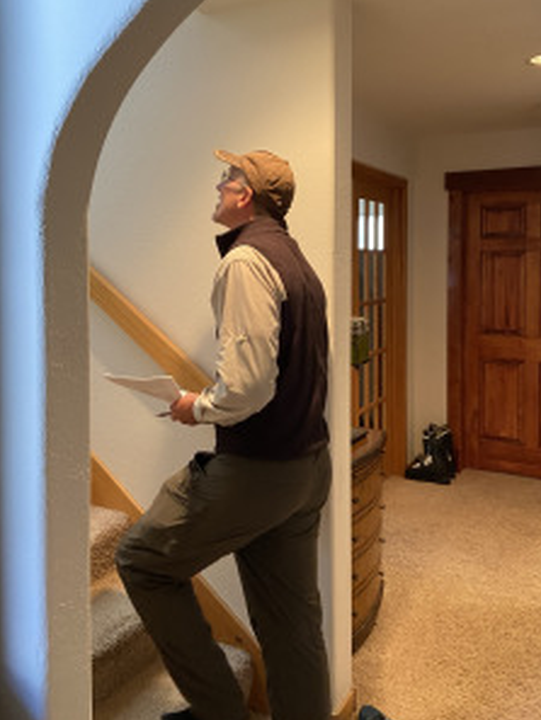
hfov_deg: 44.2
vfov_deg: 56.3
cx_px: 252
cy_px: 284
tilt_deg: -1.5
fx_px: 666
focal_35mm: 32
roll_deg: +0.2
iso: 320
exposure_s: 1/60
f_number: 1.8
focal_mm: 4.25
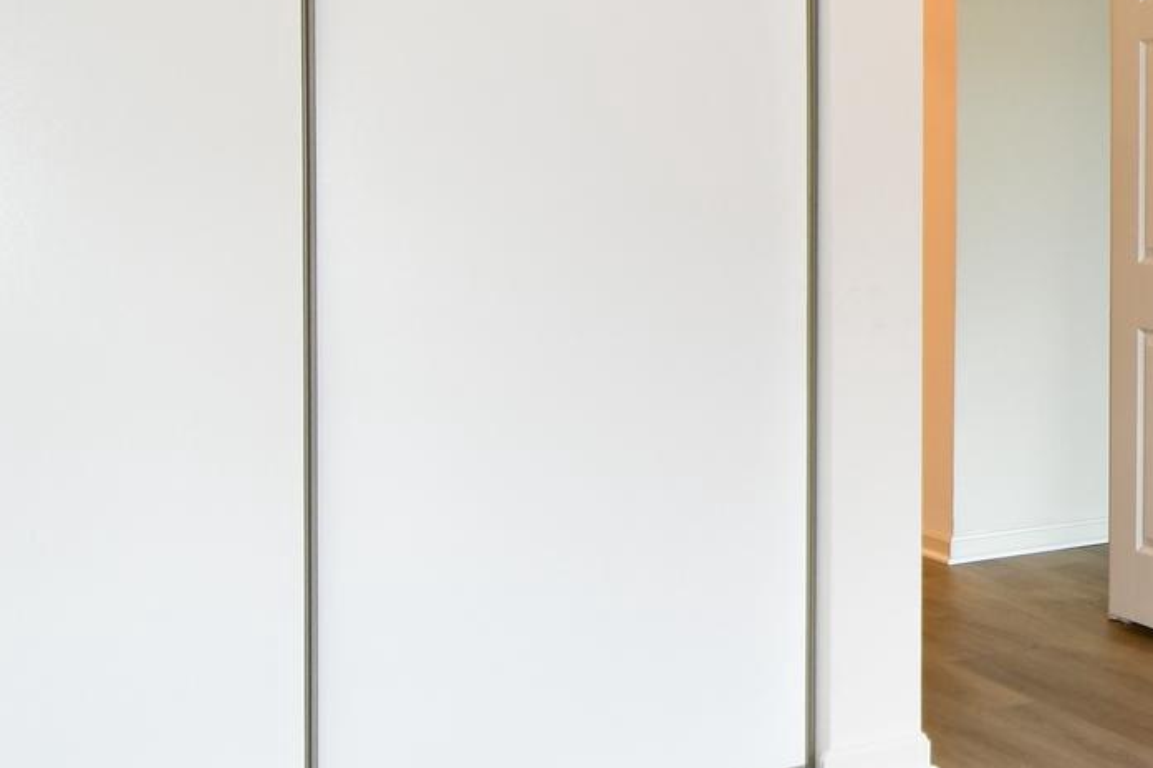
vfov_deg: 25.4
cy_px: 282
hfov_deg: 33.6
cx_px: 1206
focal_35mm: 53
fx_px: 1697
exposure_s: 1/60
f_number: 4
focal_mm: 12
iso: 220
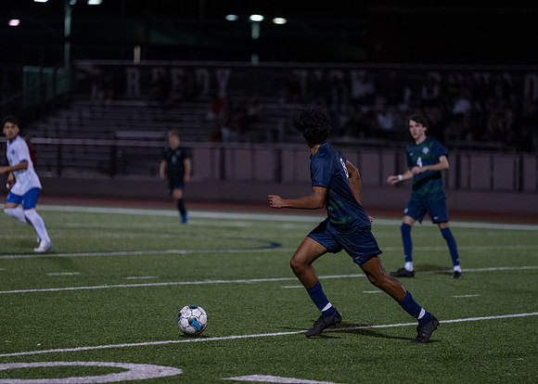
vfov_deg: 7.4
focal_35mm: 193
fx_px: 2954
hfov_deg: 10.4
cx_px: 269
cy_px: 192
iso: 2500
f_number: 2.8
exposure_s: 1/1250
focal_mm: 180
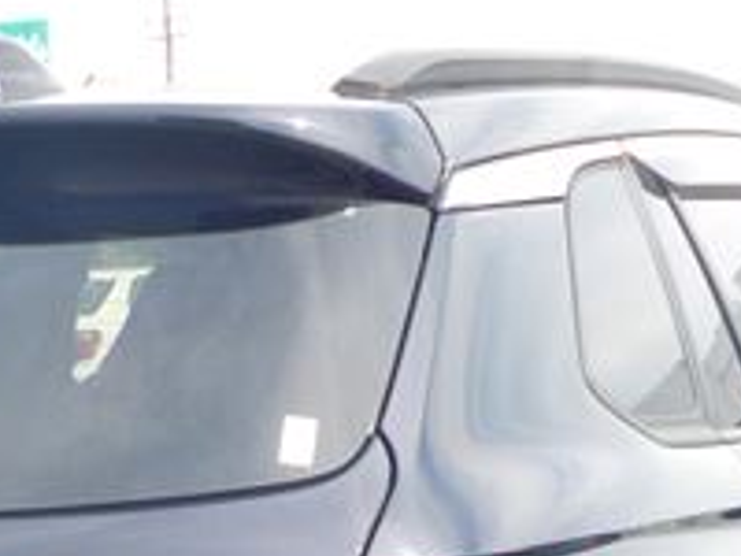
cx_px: 256
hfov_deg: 20.4
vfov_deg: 14.4
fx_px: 2055
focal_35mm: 96
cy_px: 834
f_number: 3.3
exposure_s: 1/500
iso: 125
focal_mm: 4.1
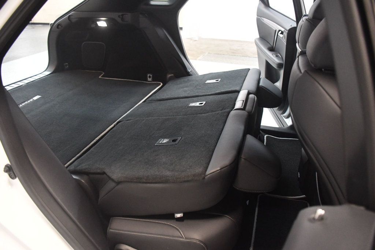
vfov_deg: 47.9
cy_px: 125
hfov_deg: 67.4
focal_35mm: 27
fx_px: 281
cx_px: 188
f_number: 3.5
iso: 4000
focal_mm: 18
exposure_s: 1/60
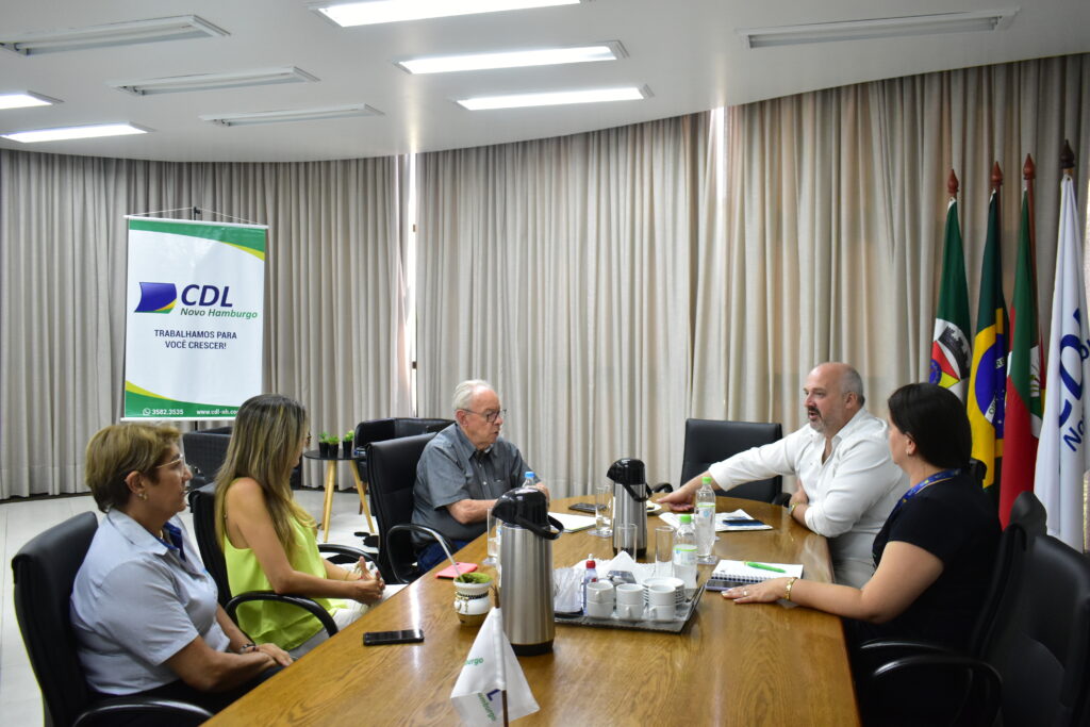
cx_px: 545
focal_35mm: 30
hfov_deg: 61.9
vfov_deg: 43.6
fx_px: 908
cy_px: 364
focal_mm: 20
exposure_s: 1/100
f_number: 3.8
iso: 1600
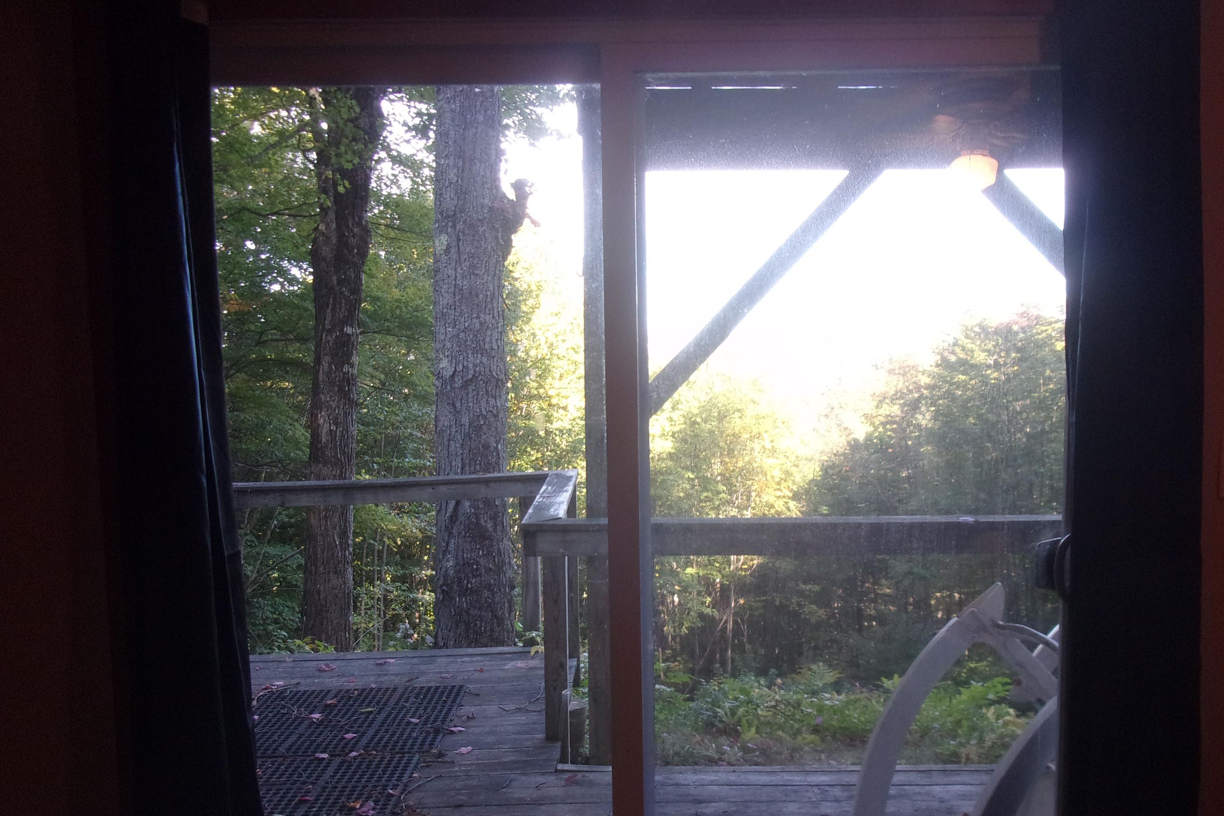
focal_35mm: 33
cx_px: 620
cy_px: 508
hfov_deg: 57.2
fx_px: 1122
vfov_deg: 39.7
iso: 141
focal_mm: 5.1
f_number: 3.9
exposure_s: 1/34
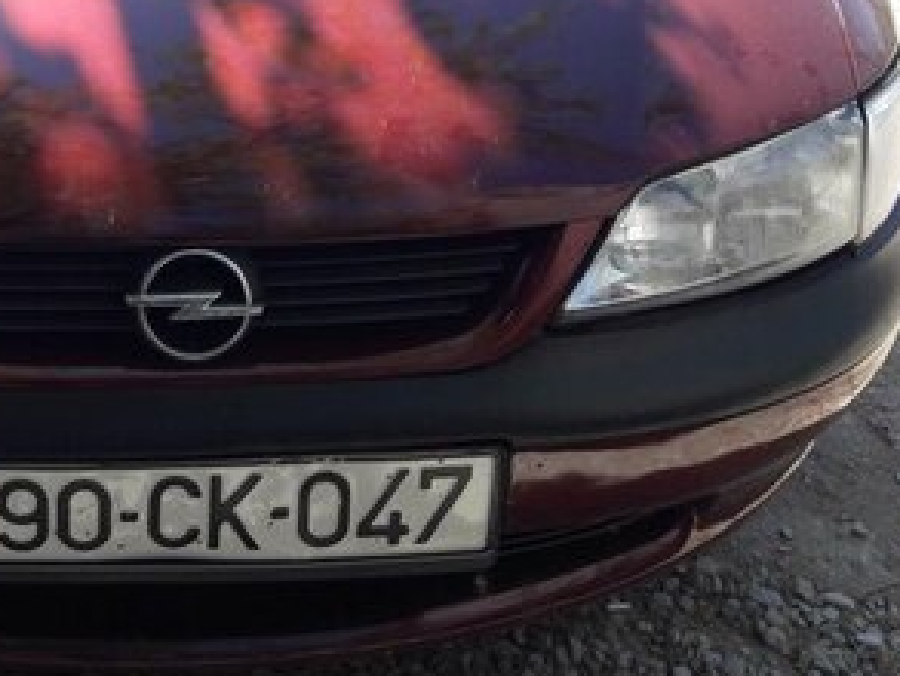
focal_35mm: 63
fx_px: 1639
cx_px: 135
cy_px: -63
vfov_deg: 22.1
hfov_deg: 29.7
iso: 40
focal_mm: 3.7
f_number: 1.9
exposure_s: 1/422
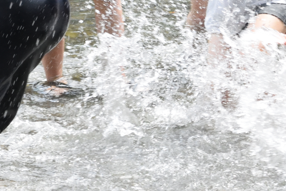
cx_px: 356
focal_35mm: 236
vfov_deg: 5.8
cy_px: -67
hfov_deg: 8.6
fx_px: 1875
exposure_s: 1/500
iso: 3200
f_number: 13
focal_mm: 46
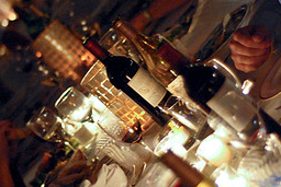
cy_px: 82
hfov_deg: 12.1
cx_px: 145
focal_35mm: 170
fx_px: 1328
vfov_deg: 8.1
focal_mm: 50
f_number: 1.8
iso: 1000
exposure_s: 1/25
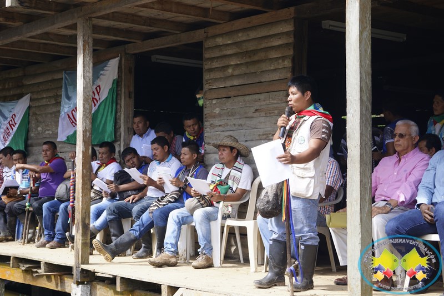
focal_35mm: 68
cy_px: 148
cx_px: 222
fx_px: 832
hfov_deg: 29.9
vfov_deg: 20.2
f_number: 5.6
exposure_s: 1/200
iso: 160
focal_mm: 45
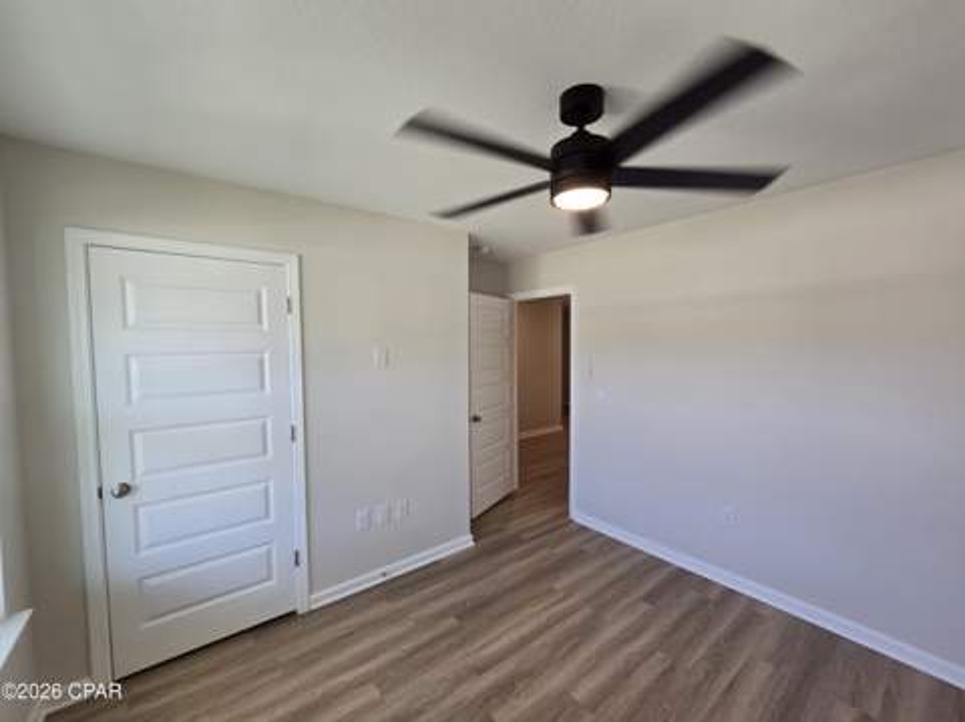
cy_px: 361
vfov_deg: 89.8
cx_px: 482
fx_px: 362
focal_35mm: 13
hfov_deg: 106.2
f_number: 2.2
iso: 64
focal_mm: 2.2
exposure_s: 1/60
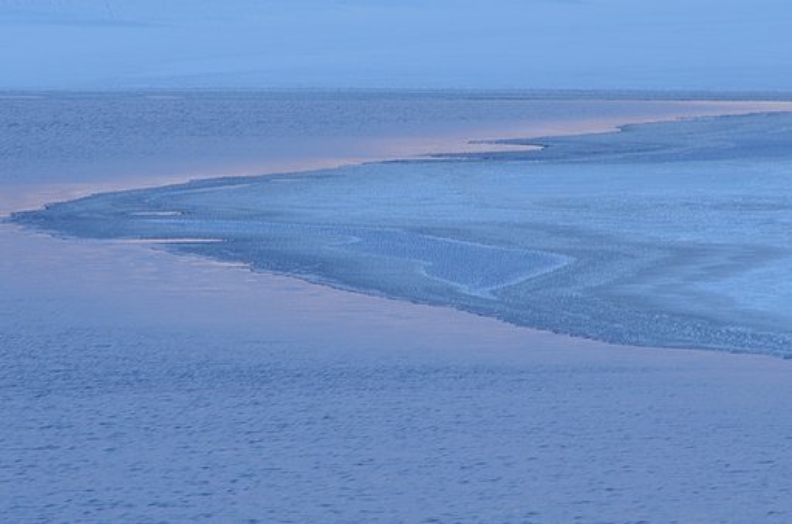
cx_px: 396
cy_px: 262
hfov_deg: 10.2
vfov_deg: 6.8
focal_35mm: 202
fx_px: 4434
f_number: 8
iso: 160
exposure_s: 1/10
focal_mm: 135
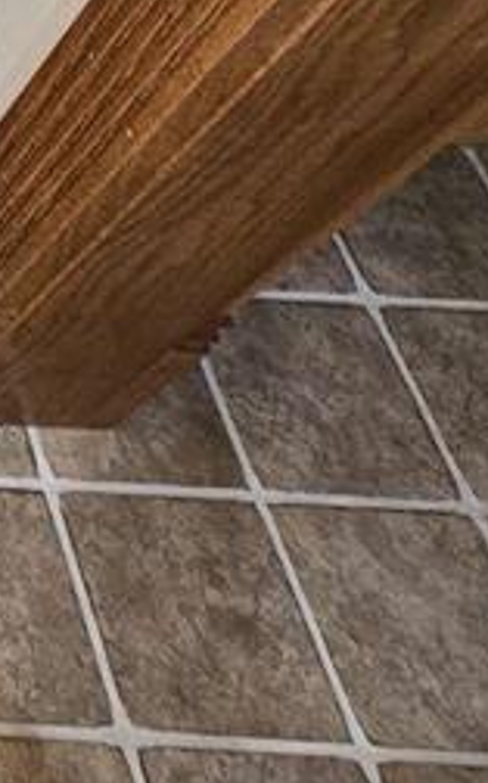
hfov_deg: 14.9
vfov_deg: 29.5
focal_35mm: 56
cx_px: -665
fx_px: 1194
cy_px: -227
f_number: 2.2
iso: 320
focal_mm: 2.2
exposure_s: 1/40
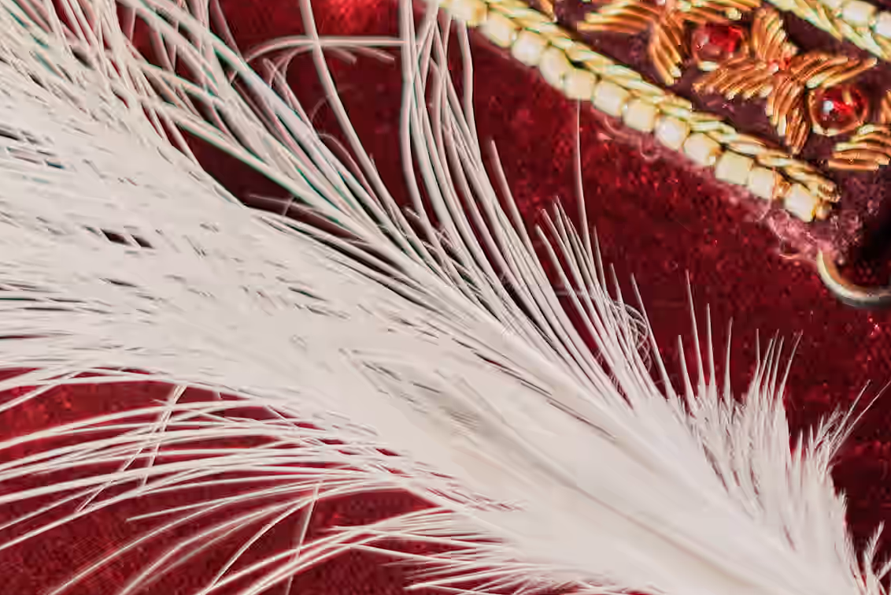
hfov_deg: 7.7
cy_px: 247
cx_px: 1226
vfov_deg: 5.2
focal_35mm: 265
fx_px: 6559
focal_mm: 50
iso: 2000
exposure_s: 1/250
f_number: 2
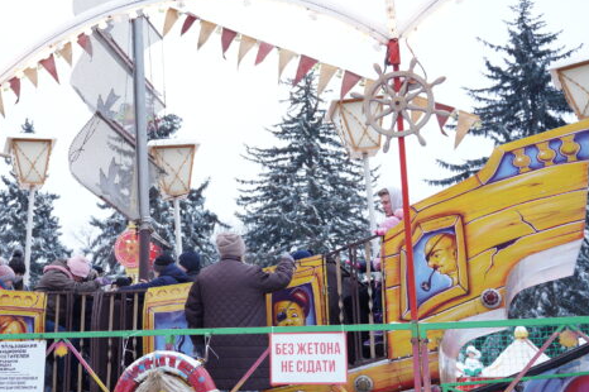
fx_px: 916
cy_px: 194
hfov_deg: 35.0
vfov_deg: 24.2
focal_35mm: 56
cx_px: 155
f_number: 3.2
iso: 640
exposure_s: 1/80
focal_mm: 34
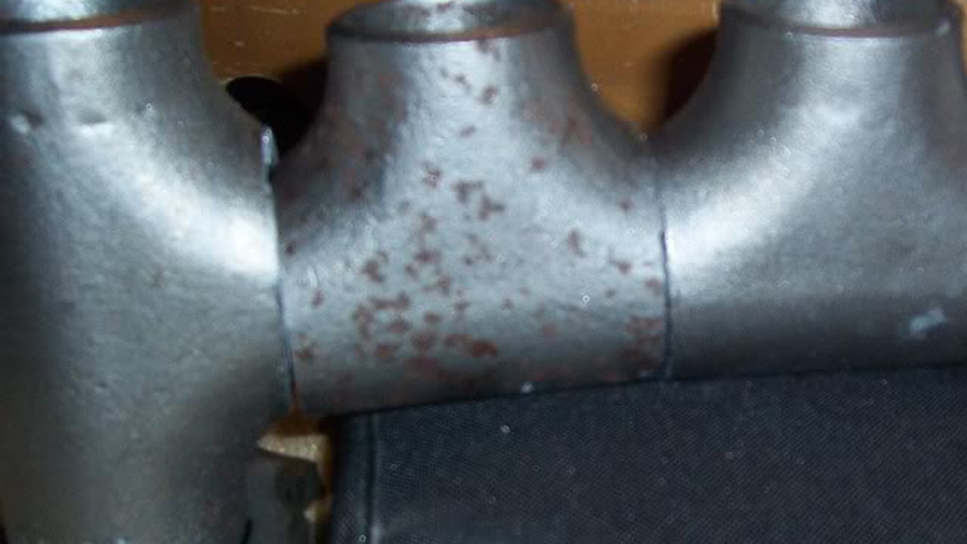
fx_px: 1487
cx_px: 710
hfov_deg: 35.3
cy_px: 310
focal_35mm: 58
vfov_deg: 20.7
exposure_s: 1/60
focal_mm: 5.6
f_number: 2.7
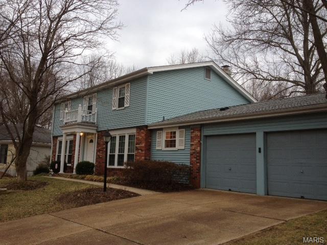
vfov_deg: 40.7
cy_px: 122
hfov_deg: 52.6
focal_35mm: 35
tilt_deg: +8.5
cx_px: 164
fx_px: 331
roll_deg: -3.4
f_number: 2.4
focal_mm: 4.28
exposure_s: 1/120
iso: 80
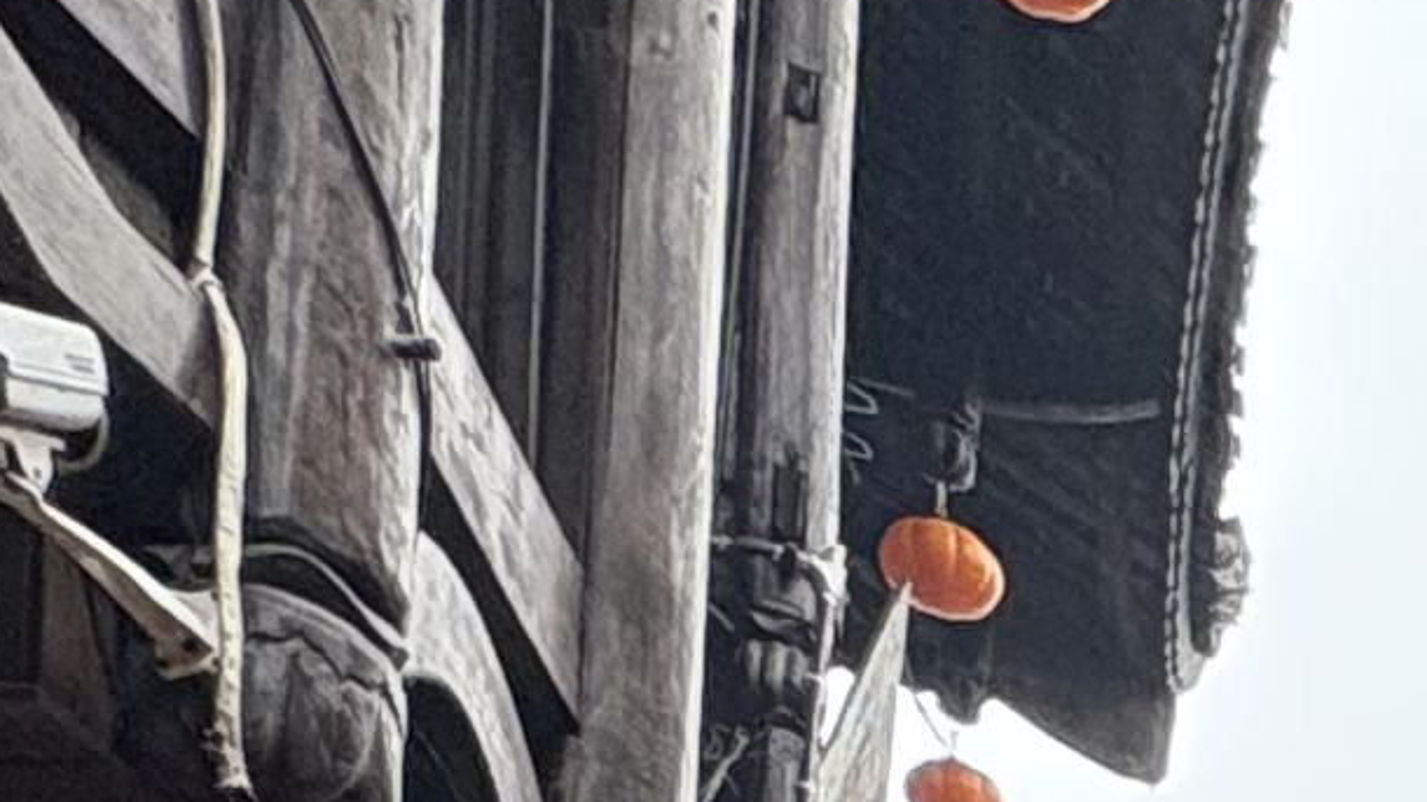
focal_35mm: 100
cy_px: 2836
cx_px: 2980
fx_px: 3784
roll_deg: +0.4
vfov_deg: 8.6
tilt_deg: +3.7
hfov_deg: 15.9
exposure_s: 1/132
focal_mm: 2.22
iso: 100
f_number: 2.2
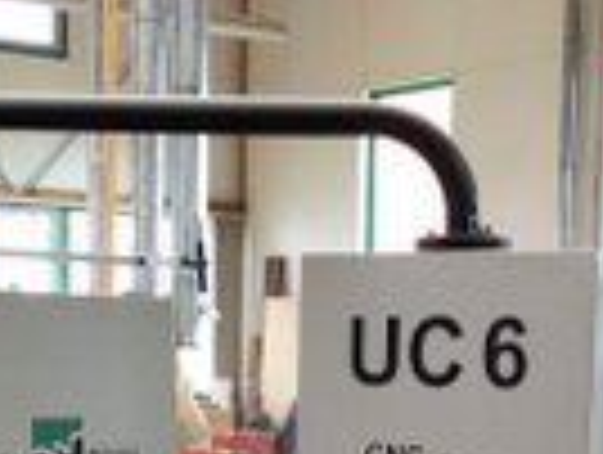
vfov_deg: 14.4
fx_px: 1745
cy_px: 553
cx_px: 302
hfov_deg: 19.6
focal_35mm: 100
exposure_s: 1/20
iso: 40
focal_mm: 3.99
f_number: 1.8
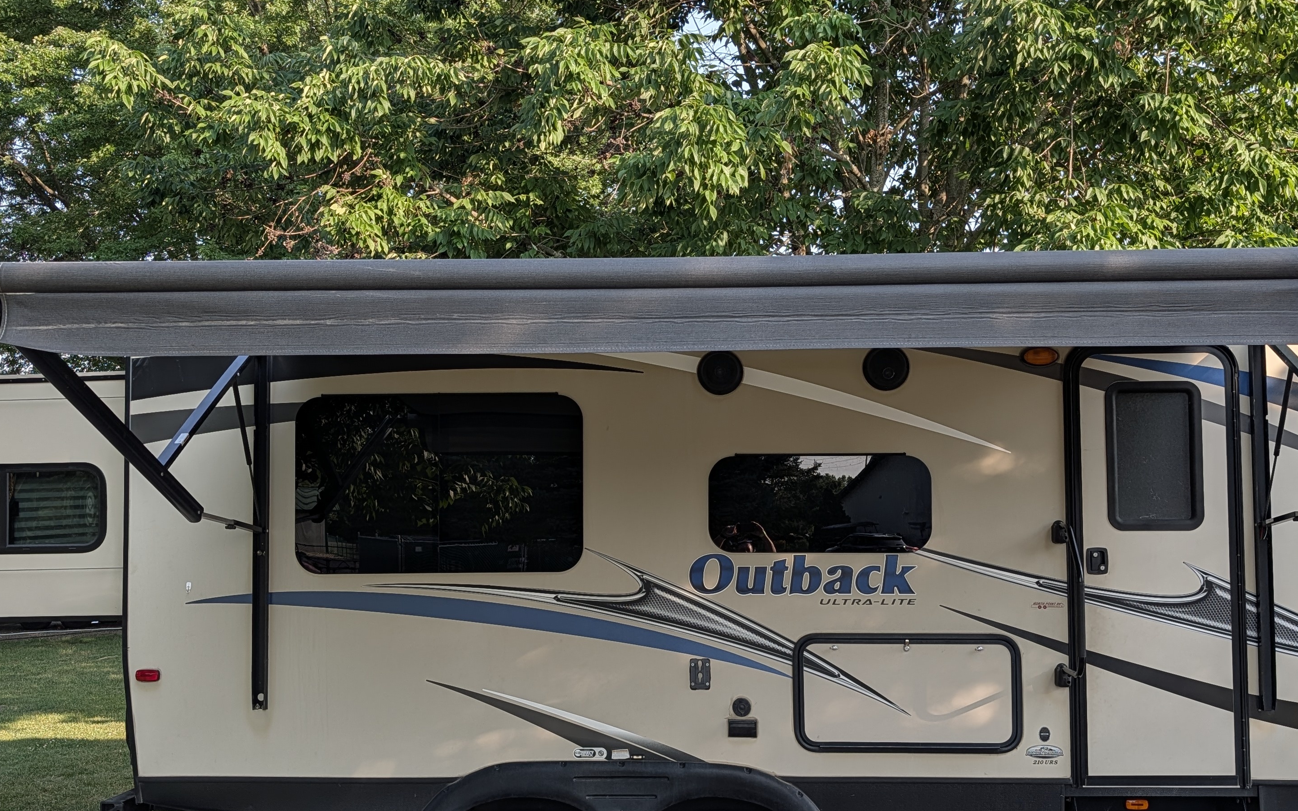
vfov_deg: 35.3
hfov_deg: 54.0
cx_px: 674
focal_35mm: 36
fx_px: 1274
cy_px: 463
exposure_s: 1/329
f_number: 1.68
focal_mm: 6.9
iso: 26
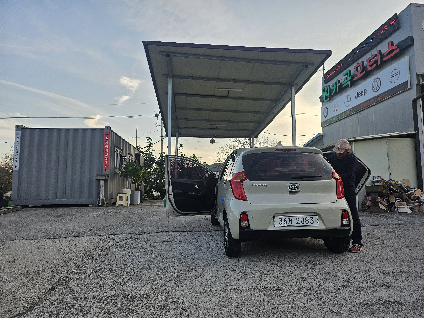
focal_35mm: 24
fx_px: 294
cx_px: 212
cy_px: 159
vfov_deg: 56.8
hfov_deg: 71.6
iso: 50
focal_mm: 5
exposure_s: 1/1002
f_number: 1.8
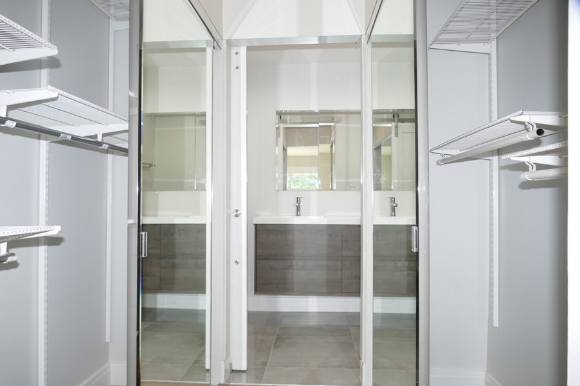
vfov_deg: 51.3
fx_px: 403
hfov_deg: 71.5
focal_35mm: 25
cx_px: 290
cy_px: 193
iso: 125
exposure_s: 1/60
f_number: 2.8
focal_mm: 9.12
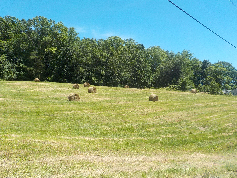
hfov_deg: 60.0
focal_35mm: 30
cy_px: 89
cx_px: 118
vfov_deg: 46.8
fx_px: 205
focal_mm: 4.1
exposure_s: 1/800
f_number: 3.3
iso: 125
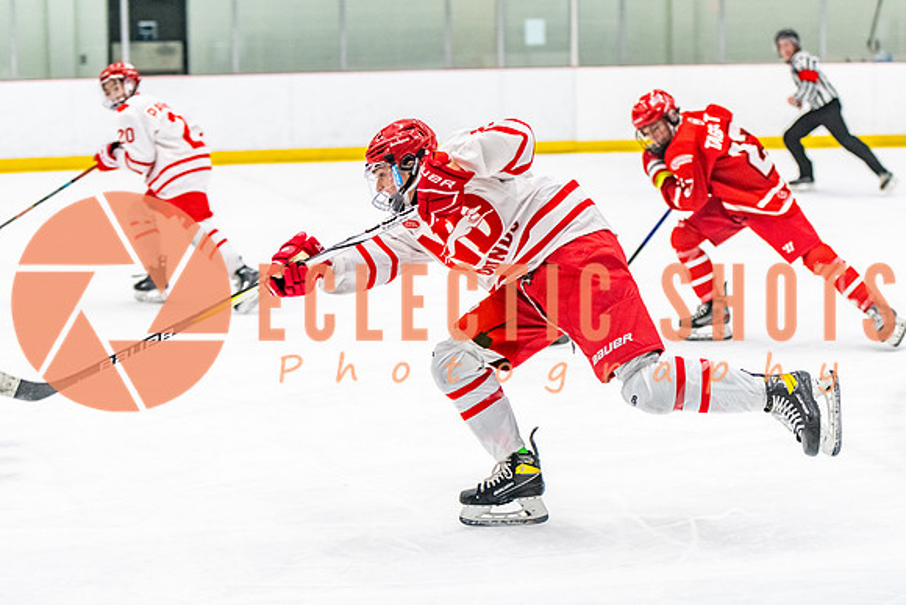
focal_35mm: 93
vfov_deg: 14.7
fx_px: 2341
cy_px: 285
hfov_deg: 21.9
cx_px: 496
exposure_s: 1/800
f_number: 2.8
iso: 4000
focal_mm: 82
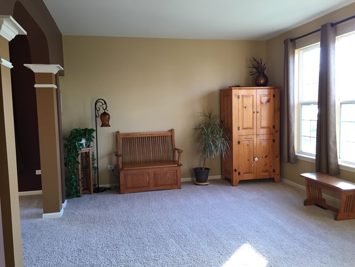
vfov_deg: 48.2
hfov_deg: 61.7
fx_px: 297
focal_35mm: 29
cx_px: 178
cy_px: 134
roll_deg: +2.9
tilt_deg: -3.7
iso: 40
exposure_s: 1/30
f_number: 2.2
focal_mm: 4.15
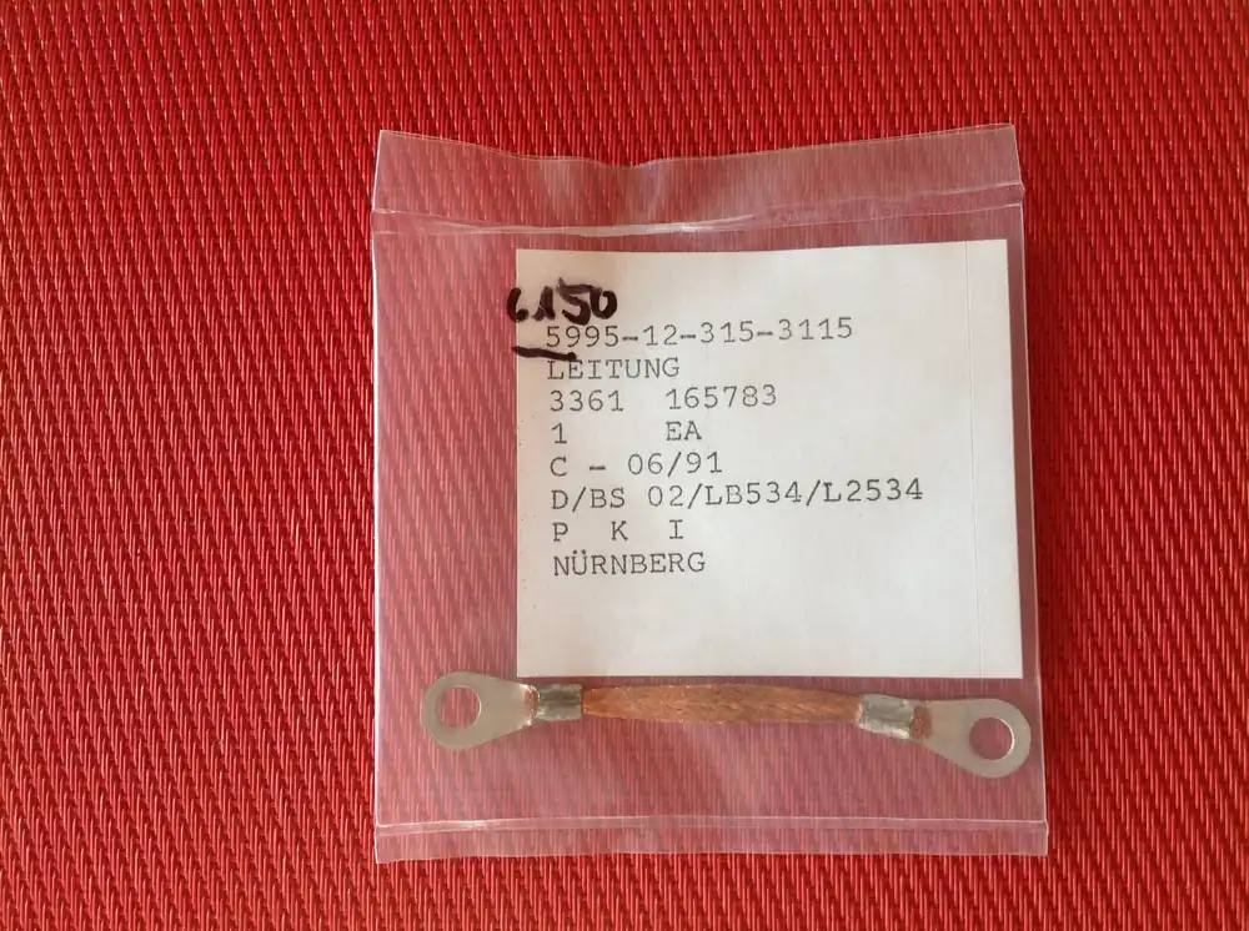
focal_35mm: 35
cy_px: 466
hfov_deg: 52.7
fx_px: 1260
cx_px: 624
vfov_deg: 40.6
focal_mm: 4.28
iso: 80
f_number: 2.4
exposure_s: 1/120
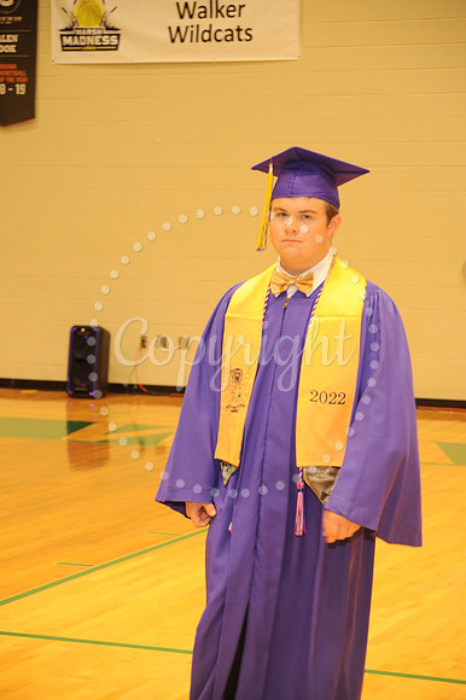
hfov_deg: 13.0
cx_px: 233
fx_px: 2041
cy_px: 350
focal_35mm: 105
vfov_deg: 19.5
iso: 1250
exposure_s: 1/60
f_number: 5.6
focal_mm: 105
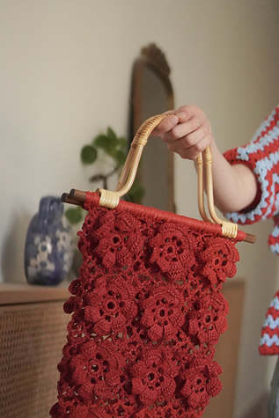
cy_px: 260
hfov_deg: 19.3
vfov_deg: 28.5
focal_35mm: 71
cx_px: 166
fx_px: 821
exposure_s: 1/4000
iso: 4000
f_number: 1.8
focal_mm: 35
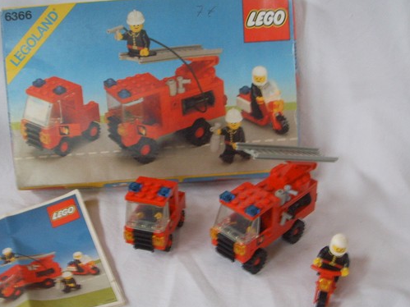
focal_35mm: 50
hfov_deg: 38.1
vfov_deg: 29.1
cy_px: 169
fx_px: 592
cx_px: 165
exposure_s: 1/8
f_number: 3.5
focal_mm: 6.6
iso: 152
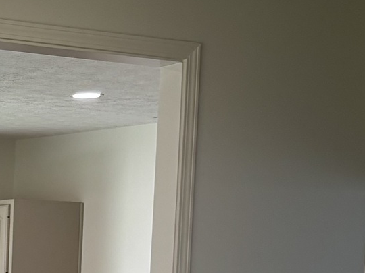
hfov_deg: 12.8
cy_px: 511
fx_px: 1561
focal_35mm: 148
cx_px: -153
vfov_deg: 9.5
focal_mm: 5.96
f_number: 1.6
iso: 64
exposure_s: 1/167
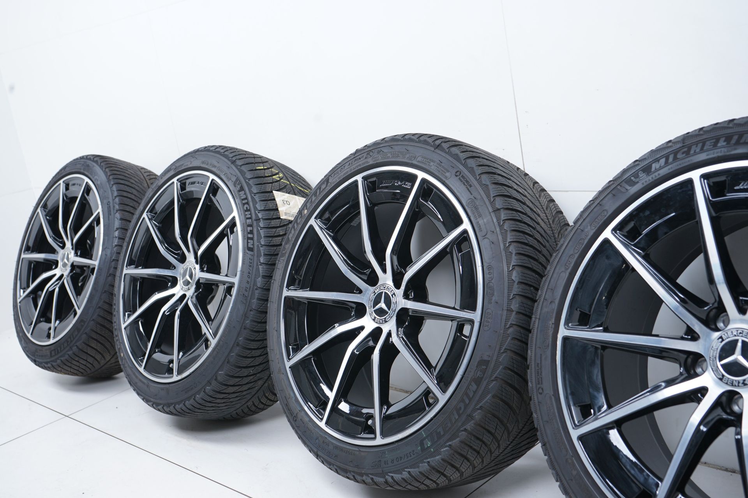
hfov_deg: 48.5
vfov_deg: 33.3
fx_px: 830
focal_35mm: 40
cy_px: 249
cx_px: 374
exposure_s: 1/125
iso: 250
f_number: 7.1
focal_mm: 40
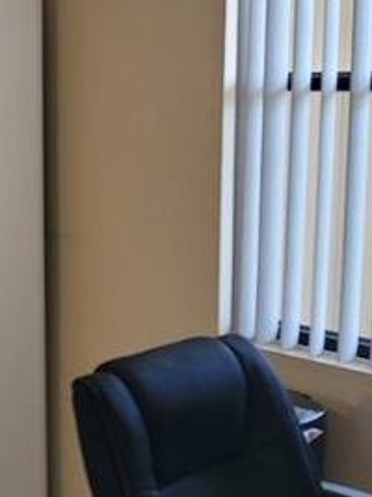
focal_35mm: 72
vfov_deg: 27.0
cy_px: 225
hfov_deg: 19.6
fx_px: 1032
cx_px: -32
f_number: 1.8
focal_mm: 7
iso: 160
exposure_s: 1/40
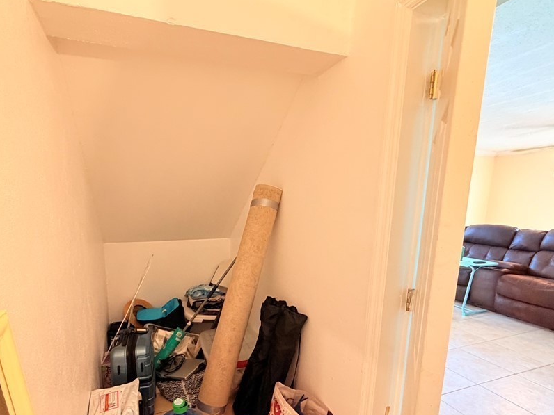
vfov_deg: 70.8
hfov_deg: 86.9
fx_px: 288
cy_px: 252
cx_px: 227
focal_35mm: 18
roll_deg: -0.6
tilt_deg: -8.1
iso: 400
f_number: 2.2
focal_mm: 2.22
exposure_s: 1/60
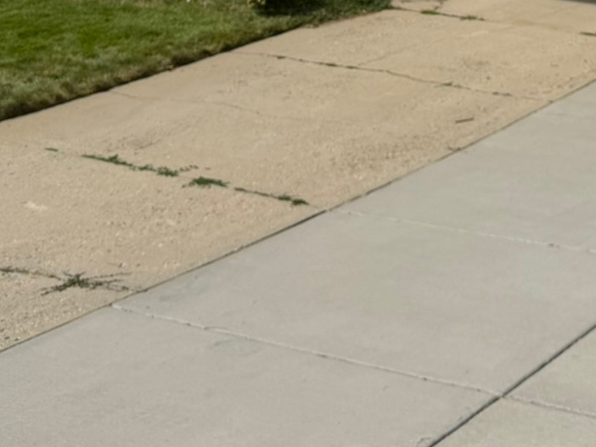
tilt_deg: -3.1
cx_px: 457
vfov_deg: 19.1
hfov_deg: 27.3
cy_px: -167
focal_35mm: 70
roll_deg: +0.5
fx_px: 1206
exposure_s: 1/8130
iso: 80
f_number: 1.78
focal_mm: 6.76
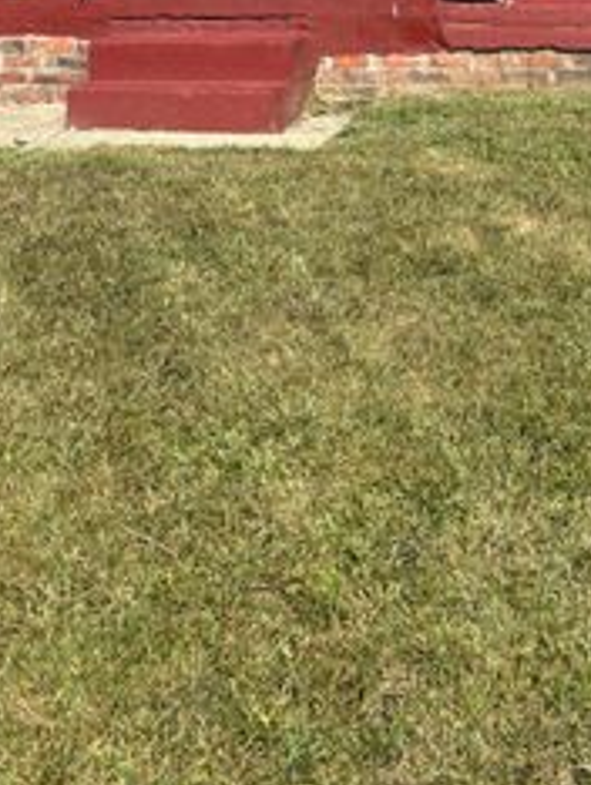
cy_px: -156
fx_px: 1681
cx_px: 480
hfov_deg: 19.7
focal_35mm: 74
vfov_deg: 24.0
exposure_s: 1/2710
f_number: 1.6
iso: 50
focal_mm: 5.96
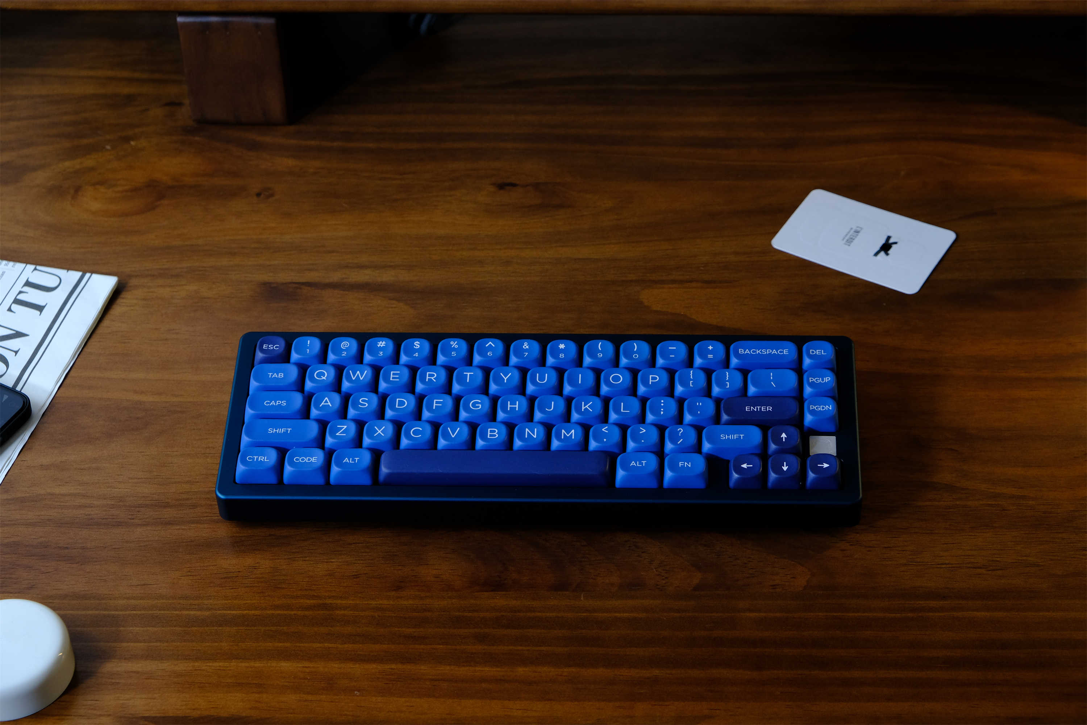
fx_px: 2506
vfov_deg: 16.5
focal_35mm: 83
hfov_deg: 24.5
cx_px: 544
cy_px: 362
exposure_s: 1/60
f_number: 6.4
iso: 640
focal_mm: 55
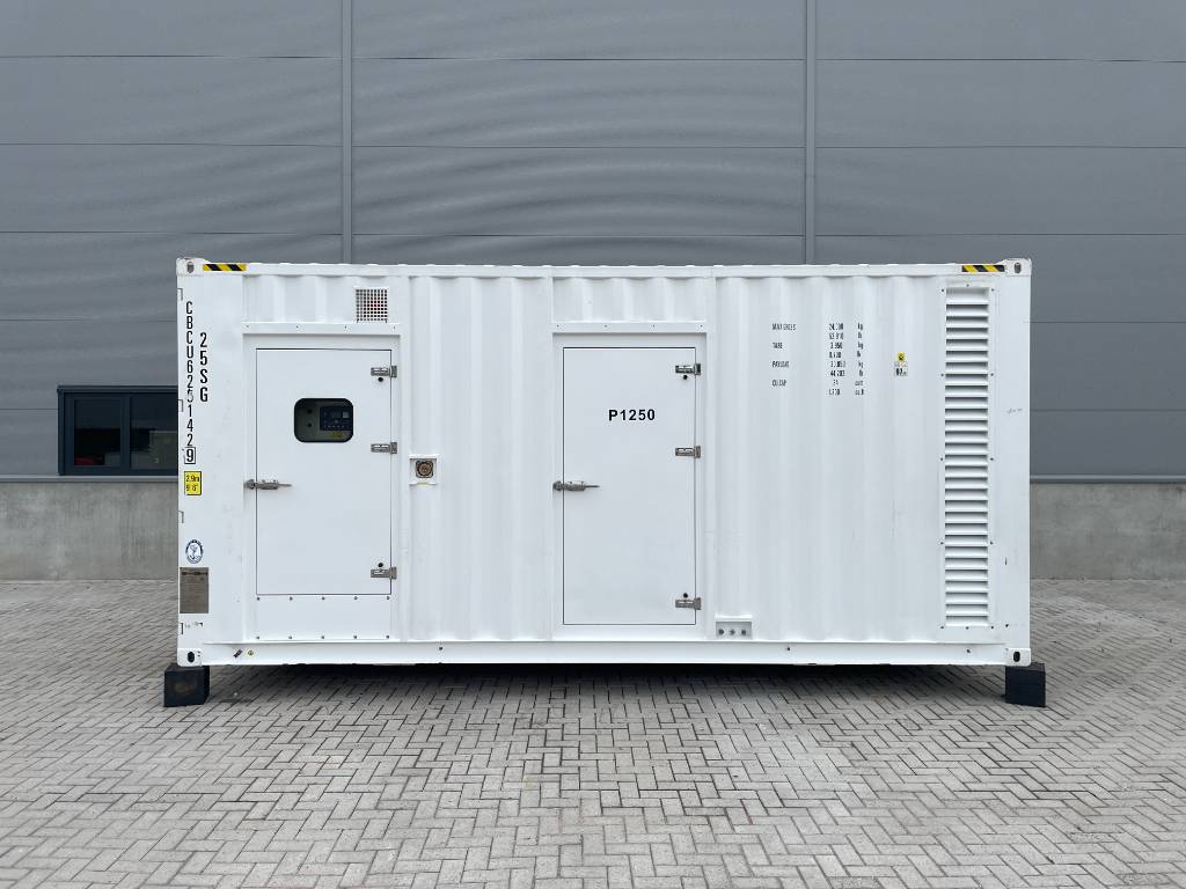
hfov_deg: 67.3
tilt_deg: -0.3
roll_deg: -0.3
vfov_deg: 53.1
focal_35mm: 26
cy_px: 444
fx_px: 891
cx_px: 593
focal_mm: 4.2
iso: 32
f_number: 1.6
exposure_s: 1/1715
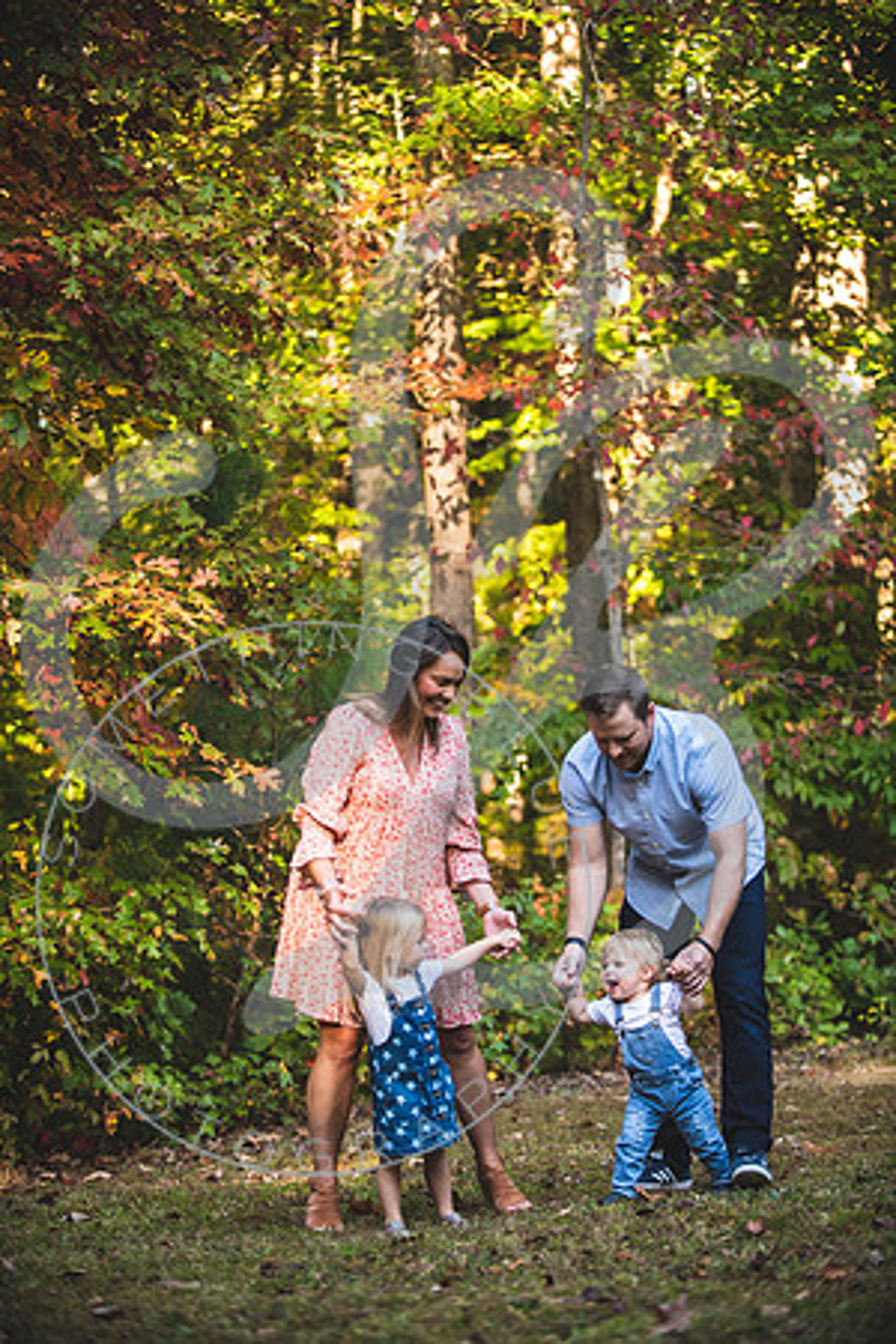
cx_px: 448
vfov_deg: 23.6
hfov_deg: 15.9
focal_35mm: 86
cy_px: 672
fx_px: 3210
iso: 400
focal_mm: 86
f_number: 2.8
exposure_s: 1/320
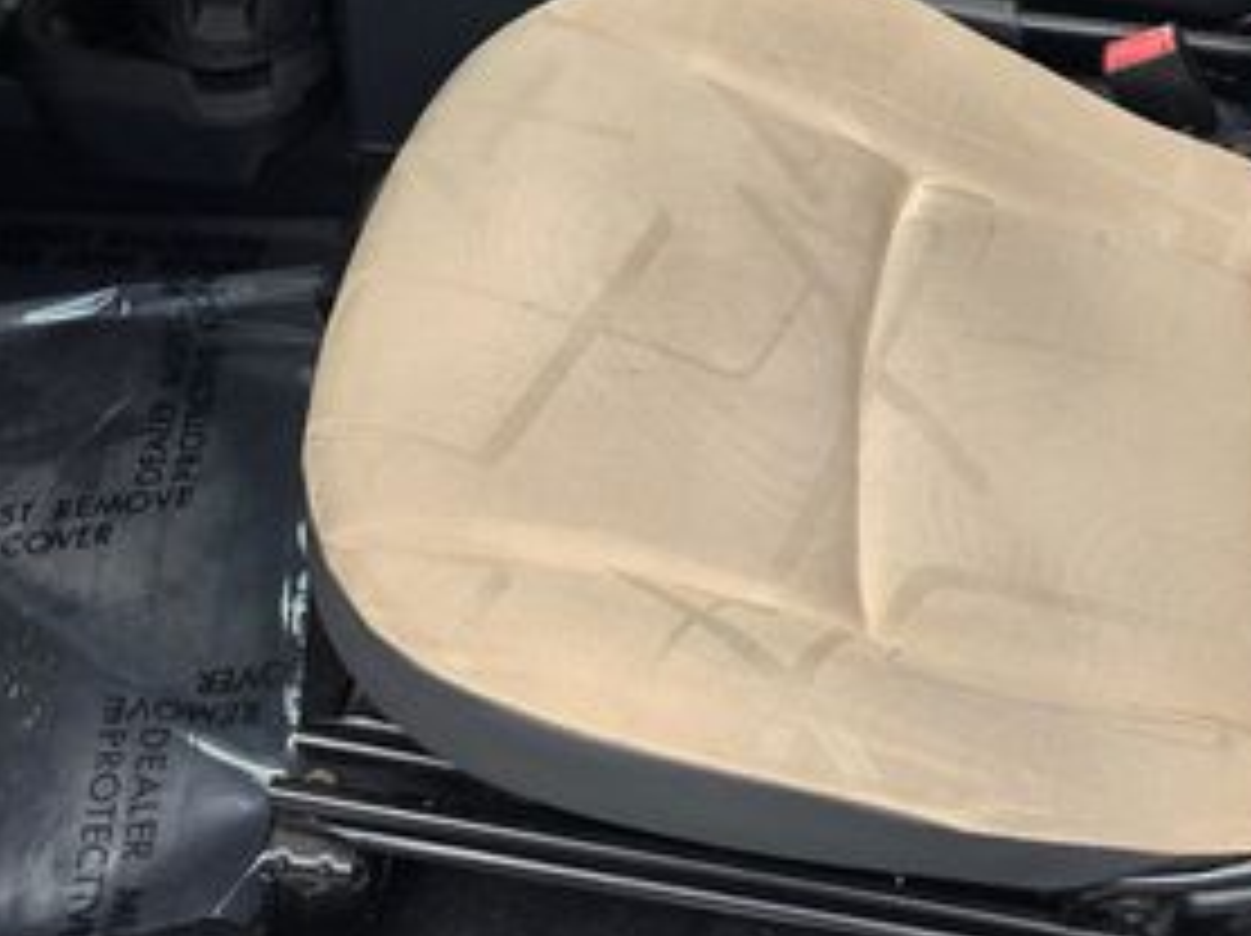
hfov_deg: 35.9
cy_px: -22
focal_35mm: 53
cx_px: 814
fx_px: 1914
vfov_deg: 25.9
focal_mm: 6.3
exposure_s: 1/180
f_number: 1.7
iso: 160
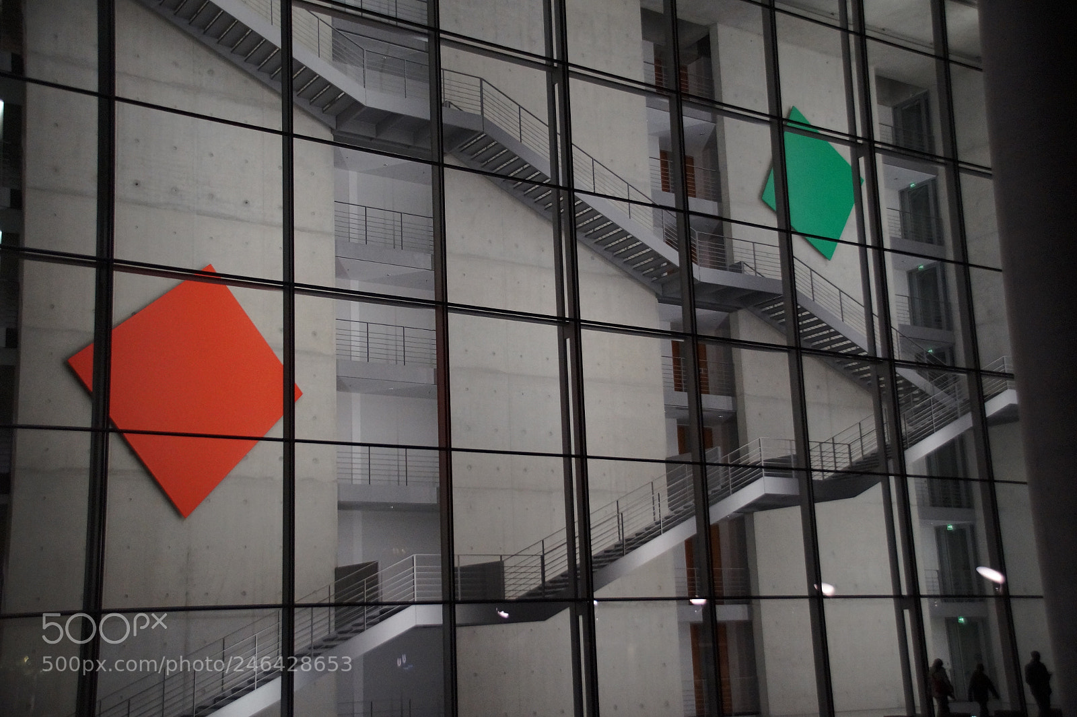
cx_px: 538
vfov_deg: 29.8
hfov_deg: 43.6
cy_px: 358
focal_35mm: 45
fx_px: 1345
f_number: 4.5
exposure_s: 1/60
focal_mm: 30
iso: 2000
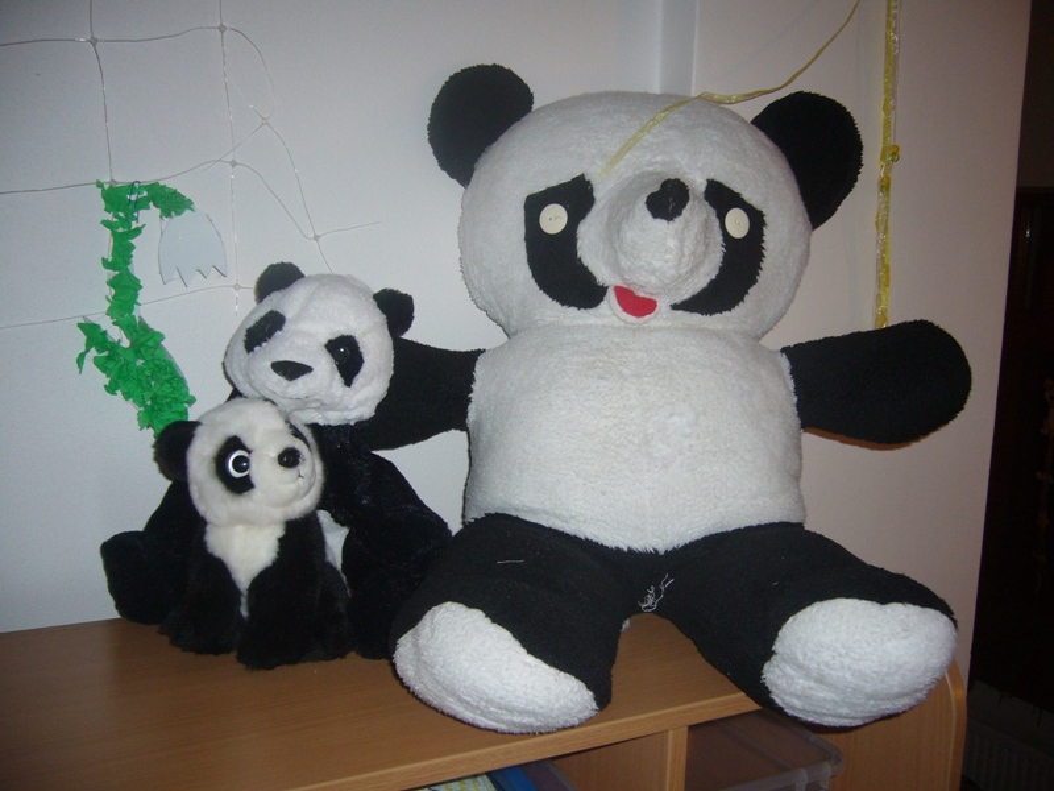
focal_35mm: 35
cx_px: 527
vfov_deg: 40.7
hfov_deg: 52.6
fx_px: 1066
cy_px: 396
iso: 100
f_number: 2.8
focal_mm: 5.8
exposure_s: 1/30
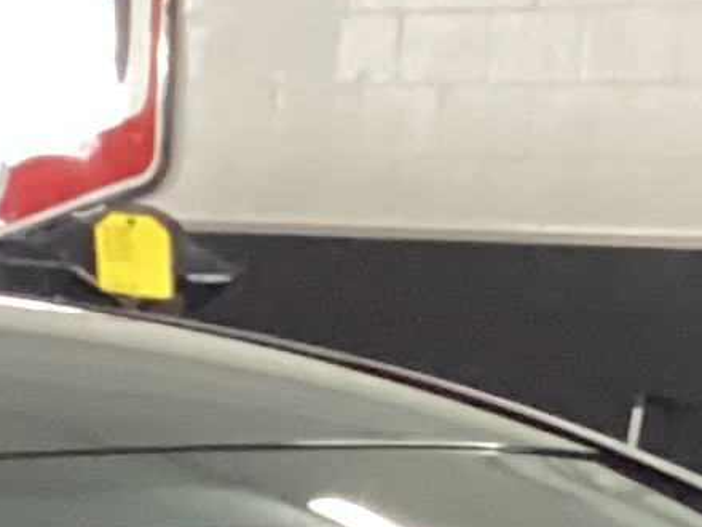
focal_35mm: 230
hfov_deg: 8.5
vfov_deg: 5.9
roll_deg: +0.1
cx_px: -102
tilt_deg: -20.4
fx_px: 4664
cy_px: 1731
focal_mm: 3.3
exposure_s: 1/60
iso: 400
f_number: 2.4
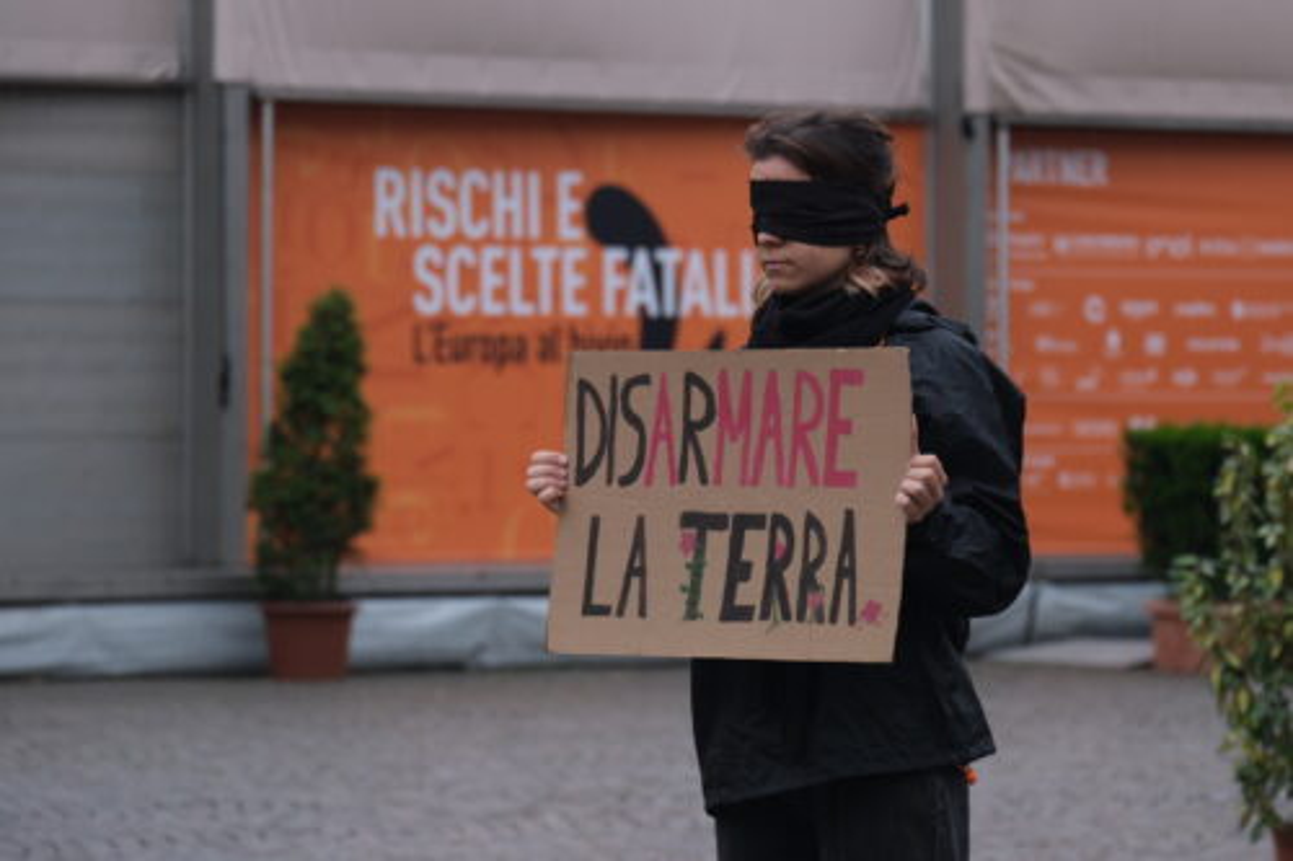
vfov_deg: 7.6
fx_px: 6498
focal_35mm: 181
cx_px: 646
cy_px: 430
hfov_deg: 11.4
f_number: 5.8
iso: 320
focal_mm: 120.6
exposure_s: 1/170
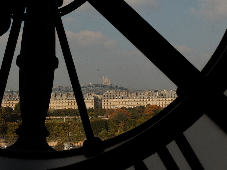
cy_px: 77
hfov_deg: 31.7
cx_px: 114
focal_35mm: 61
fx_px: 400
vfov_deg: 24.0
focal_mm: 27.9
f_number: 6.4
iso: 400
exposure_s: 1/1800
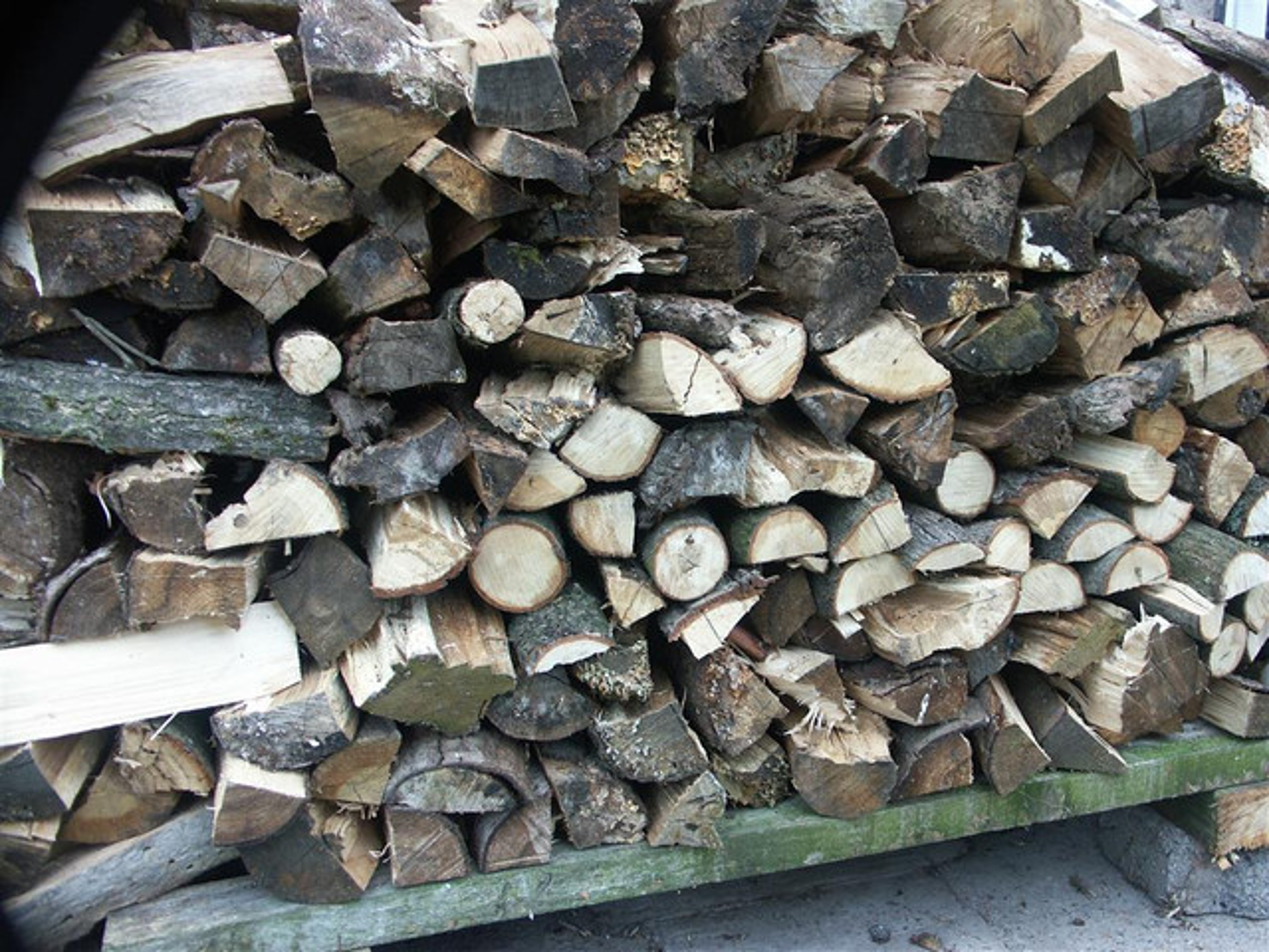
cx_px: 634
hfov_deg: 52.6
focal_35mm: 35
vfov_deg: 40.7
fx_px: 1283
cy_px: 476
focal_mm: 9.16
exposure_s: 1/15
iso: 100
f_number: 2.8
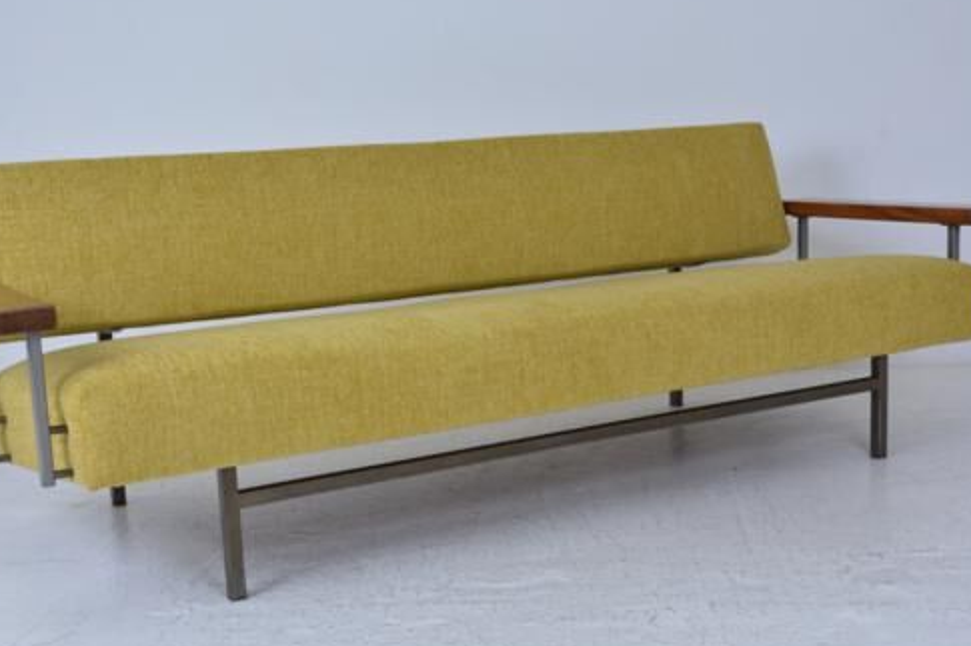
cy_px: 338
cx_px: 472
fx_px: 1402
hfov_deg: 38.2
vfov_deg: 26.0
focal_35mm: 52
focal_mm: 28
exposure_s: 1/125
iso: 400
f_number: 10
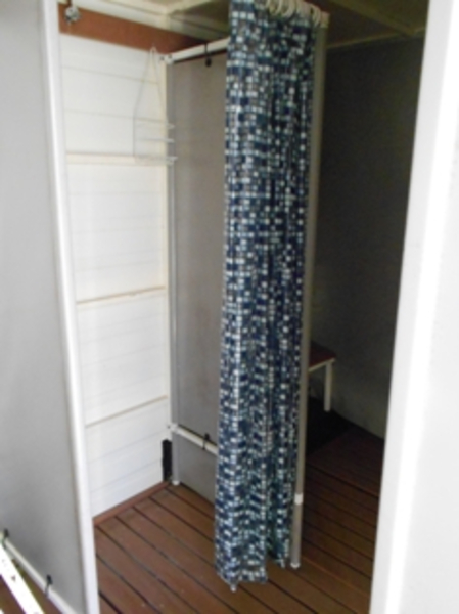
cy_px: 307
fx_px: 513
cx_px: 230
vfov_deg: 61.7
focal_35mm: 29
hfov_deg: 48.2
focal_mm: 5.1
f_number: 3.4
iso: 800
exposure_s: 1/13
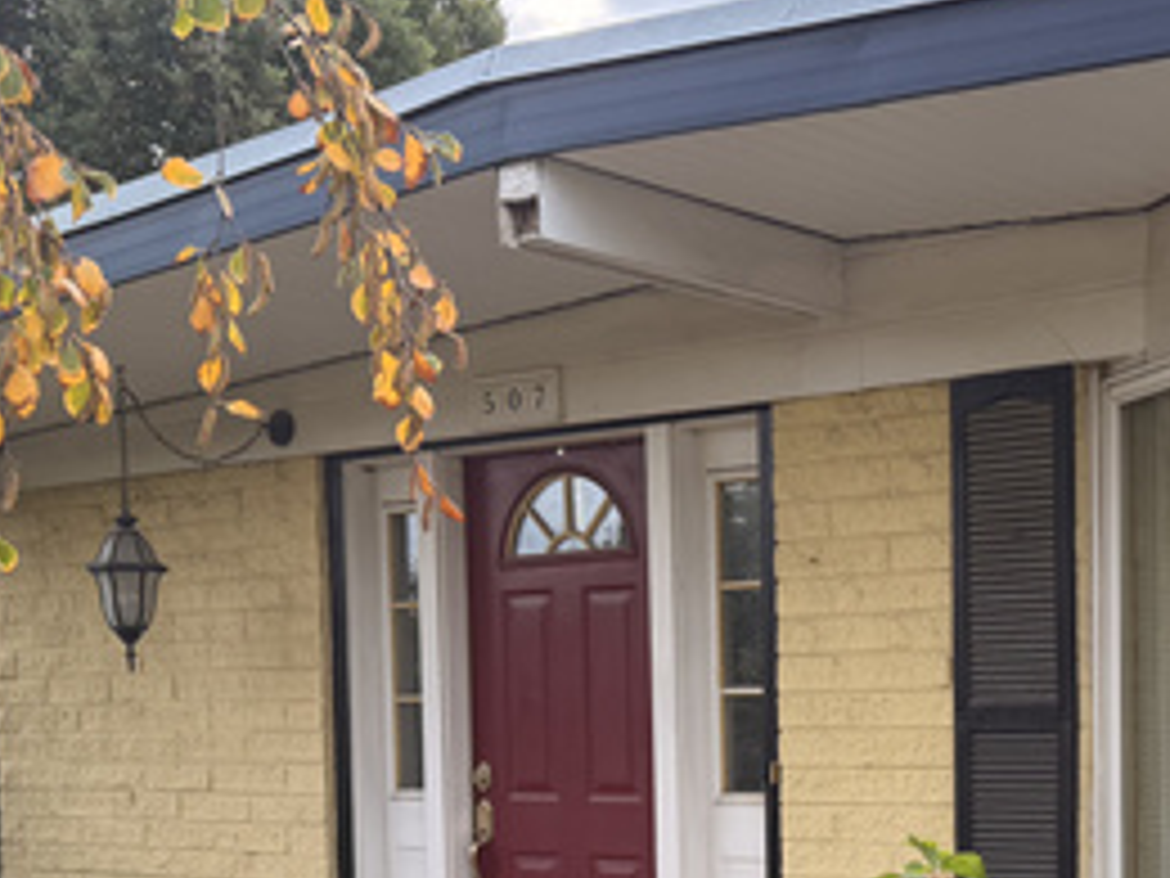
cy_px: 842
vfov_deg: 23.9
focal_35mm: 59
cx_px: 1066
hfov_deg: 31.1
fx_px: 1994
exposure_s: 1/840
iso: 100
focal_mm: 6.76
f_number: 1.78
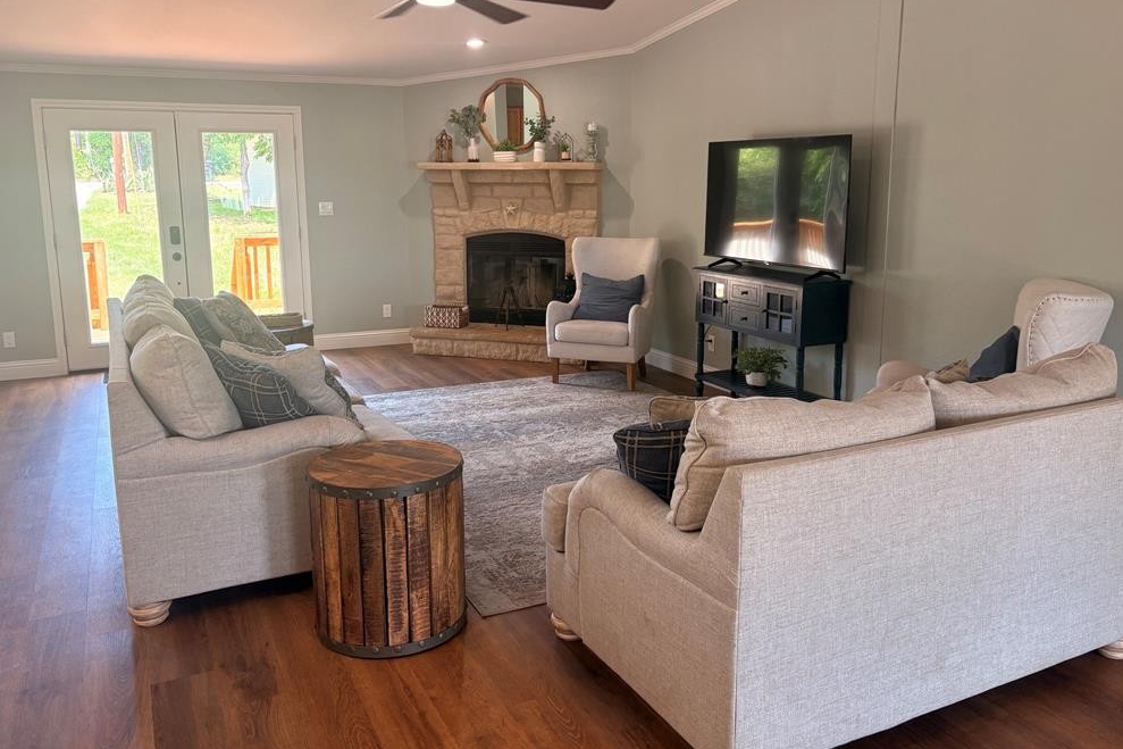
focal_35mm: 28
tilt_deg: -9.8
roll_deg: +0.2
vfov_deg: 46.3
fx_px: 873
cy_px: 324
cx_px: 563
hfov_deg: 65.5
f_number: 1.6
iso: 125
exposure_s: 1/120
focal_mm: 5.96
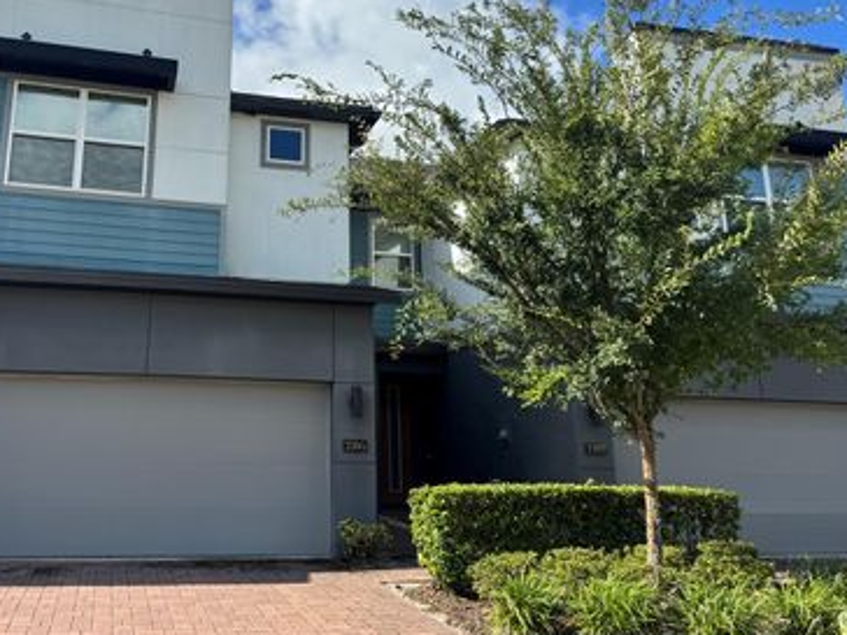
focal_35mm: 33
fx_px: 807
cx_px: 293
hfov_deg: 54.4
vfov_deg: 42.7
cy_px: 243
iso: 80
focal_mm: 6.76
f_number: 1.78
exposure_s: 1/3597
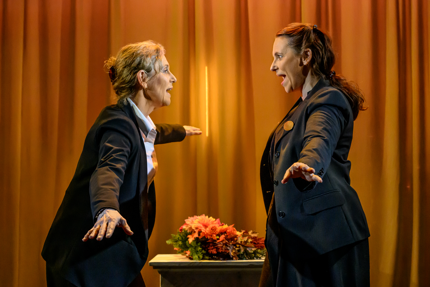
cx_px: 215
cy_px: 144
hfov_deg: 41.1
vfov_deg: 28.1
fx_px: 573
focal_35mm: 48
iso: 8000
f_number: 4
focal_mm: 48
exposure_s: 1/500
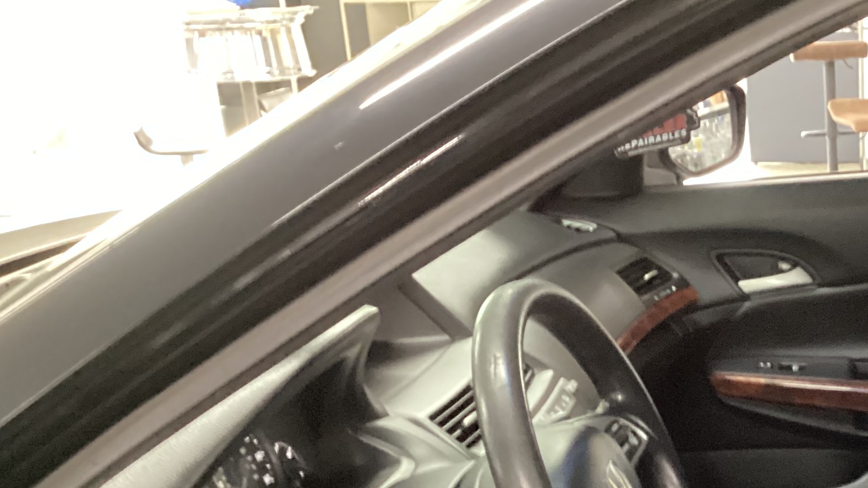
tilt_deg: -26.5
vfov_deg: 16.9
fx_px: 1542
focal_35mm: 67
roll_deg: +0.2
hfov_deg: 29.6
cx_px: 847
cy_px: 634
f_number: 2.4
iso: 640
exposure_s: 1/20
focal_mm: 3.3
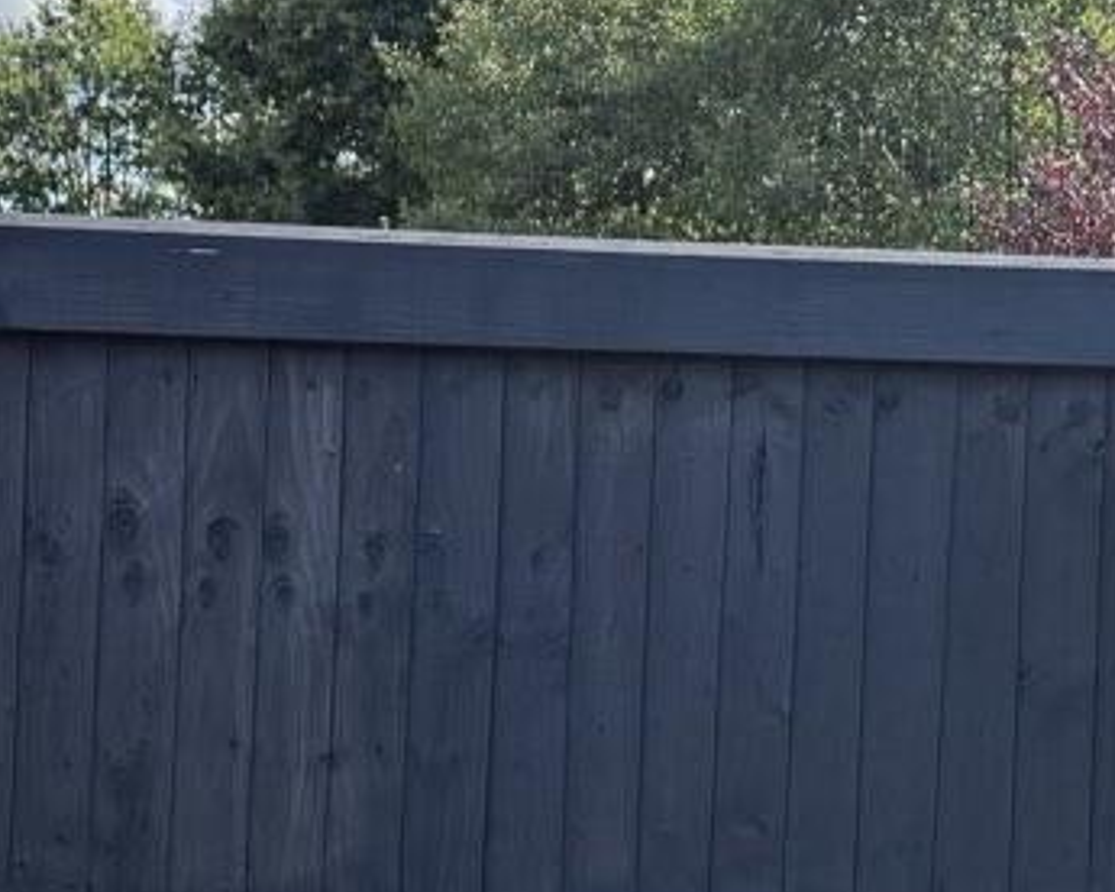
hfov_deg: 20.0
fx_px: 3135
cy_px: 624
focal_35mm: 95
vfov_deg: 16.1
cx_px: 811
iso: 100
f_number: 1.78
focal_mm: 6.76
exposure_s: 1/2299
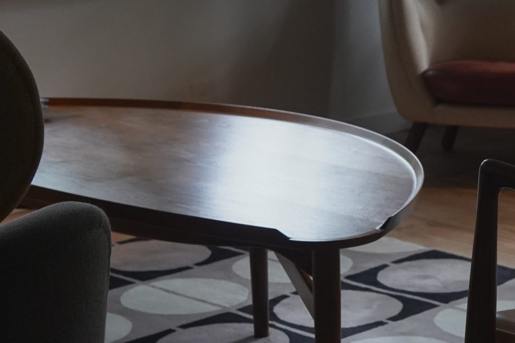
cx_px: 488
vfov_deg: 13.8
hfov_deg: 20.1
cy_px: 191
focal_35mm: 99
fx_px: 1416
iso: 2500
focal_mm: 35
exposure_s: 1/125
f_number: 6.3
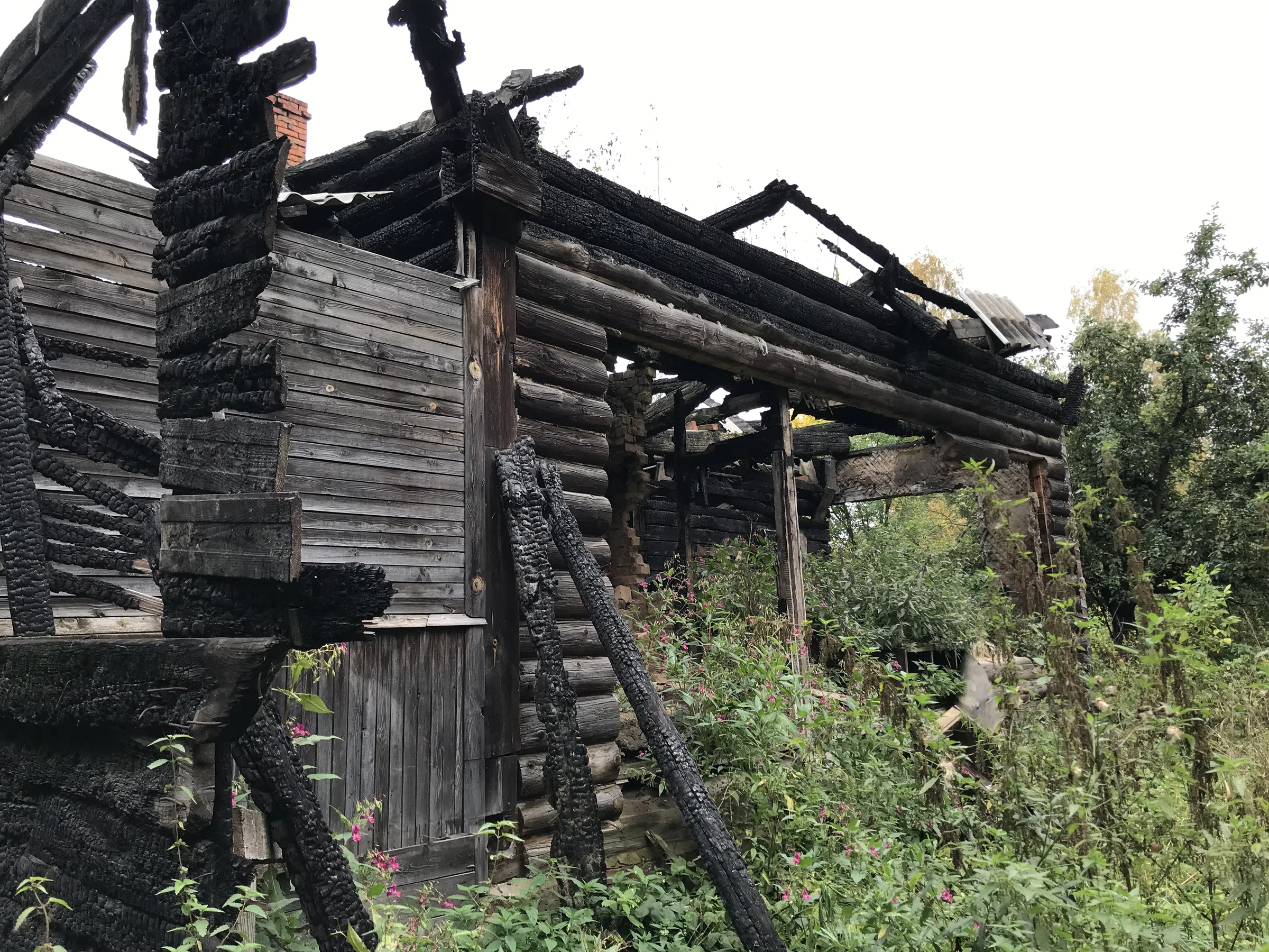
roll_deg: +1.2
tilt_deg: +13.1
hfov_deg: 63.4
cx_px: 634
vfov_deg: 49.7
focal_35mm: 28
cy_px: 476
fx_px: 1026
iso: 20
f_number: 1.8
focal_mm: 3.99
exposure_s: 1/232
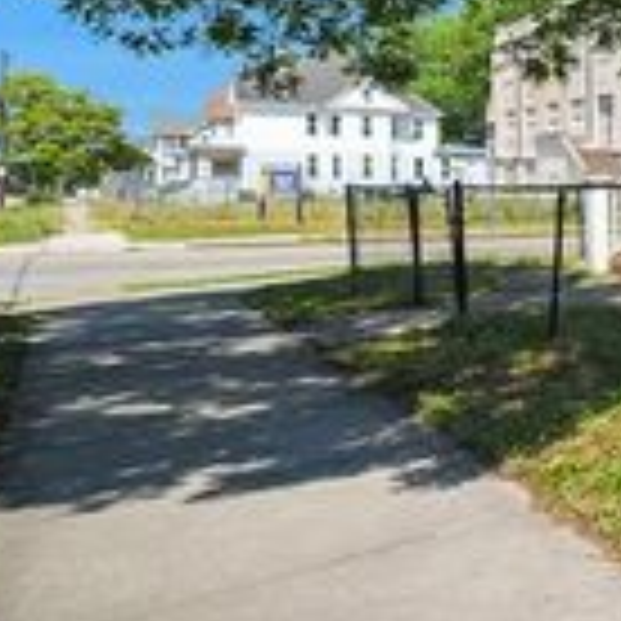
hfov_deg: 24.5
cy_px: 187
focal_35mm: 37
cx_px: 1058
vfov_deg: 44.0
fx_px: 751
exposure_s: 1/8000
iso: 2500
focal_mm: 12
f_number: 5.6
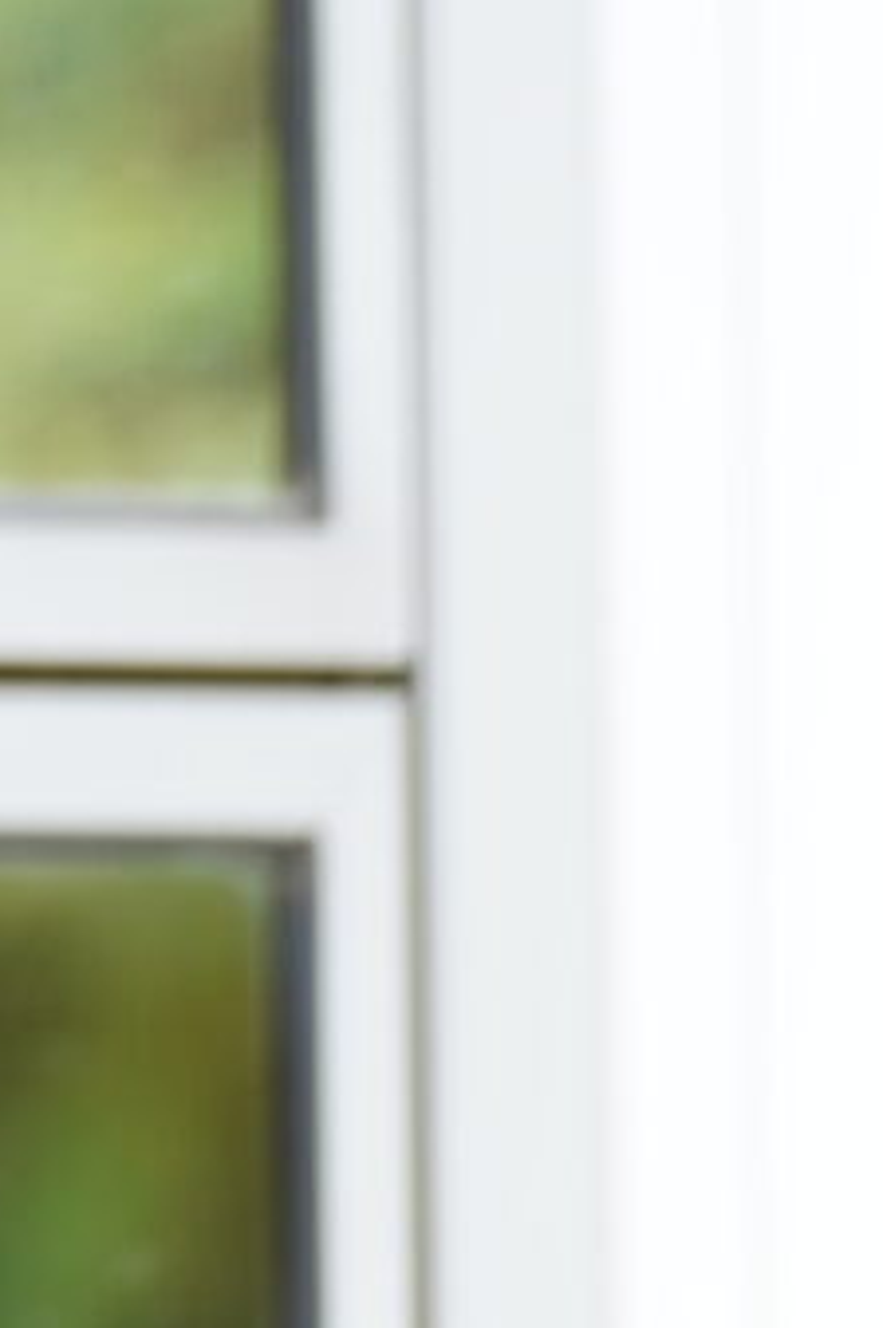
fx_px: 40367
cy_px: 2892
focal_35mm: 1095
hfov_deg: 1.2
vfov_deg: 1.9
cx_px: 2730
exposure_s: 1/250
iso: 250
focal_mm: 144
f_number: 2.8
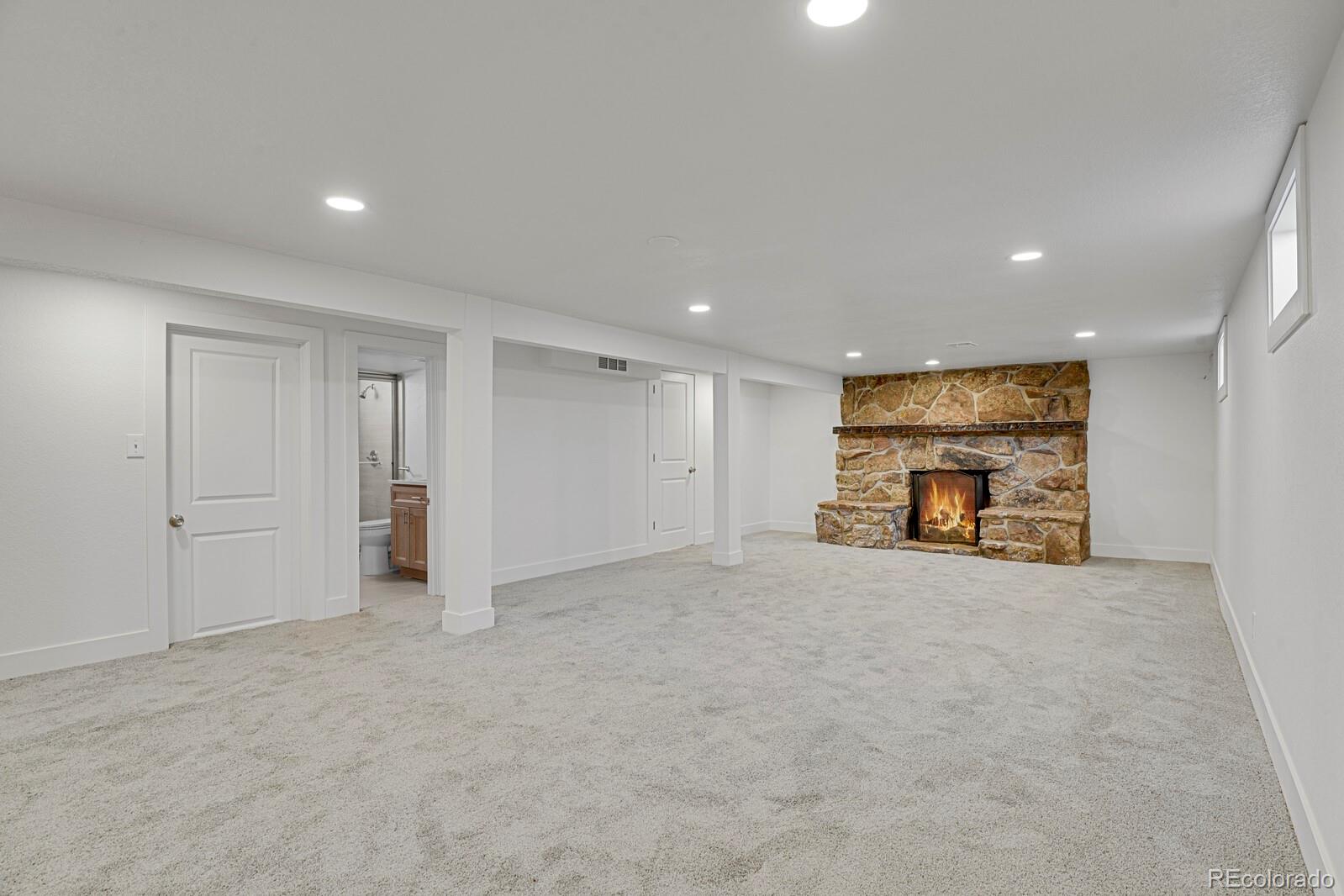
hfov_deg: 93.3
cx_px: 672
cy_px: 448
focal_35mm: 17
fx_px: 635
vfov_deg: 70.4
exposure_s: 4
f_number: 8
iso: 250
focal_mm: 17
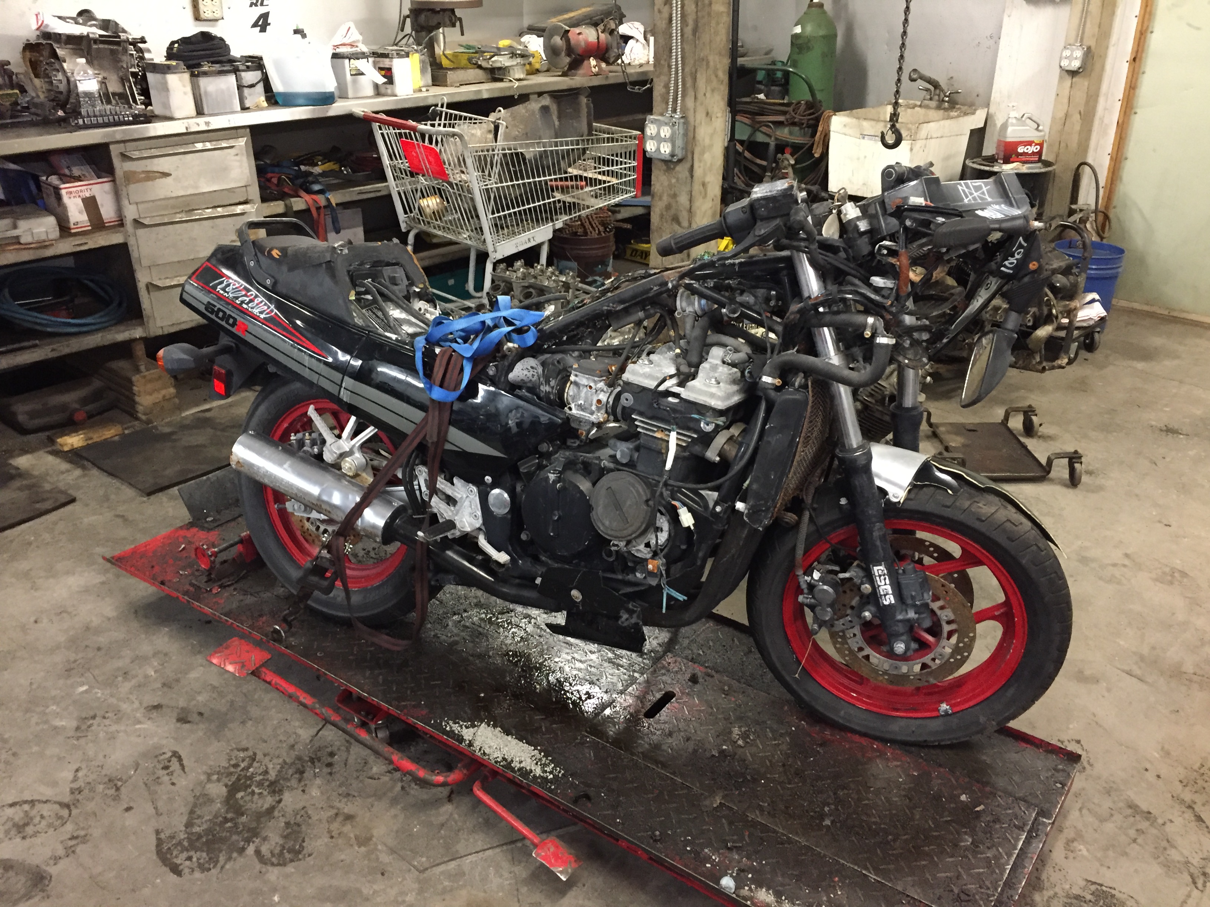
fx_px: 1014
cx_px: 605
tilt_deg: -24.7
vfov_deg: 48.2
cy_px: 454
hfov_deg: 61.7
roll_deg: +2.0
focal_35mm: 29
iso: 250
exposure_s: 1/20
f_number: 2.2
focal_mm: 4.15
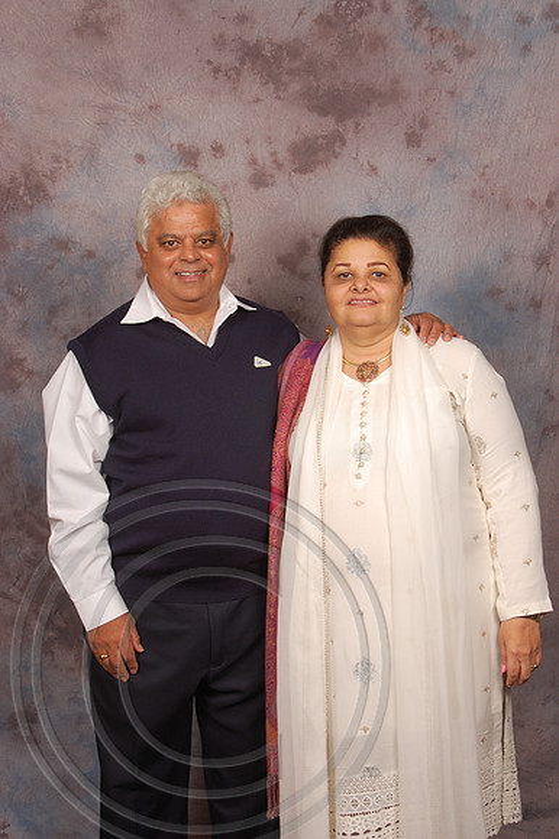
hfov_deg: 23.8
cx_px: 280
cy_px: 420
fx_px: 1329
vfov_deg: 35.1
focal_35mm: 57
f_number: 10
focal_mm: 38
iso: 200
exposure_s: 1/400
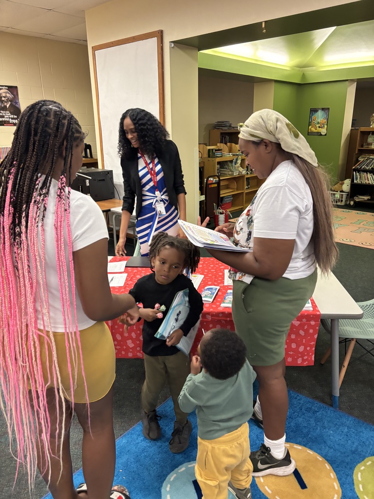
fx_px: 375
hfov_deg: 53.1
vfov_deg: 67.3
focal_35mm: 26
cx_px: 187
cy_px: 250
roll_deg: -2.3
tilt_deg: -21.1
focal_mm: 5.96
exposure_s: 1/60
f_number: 1.6
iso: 320
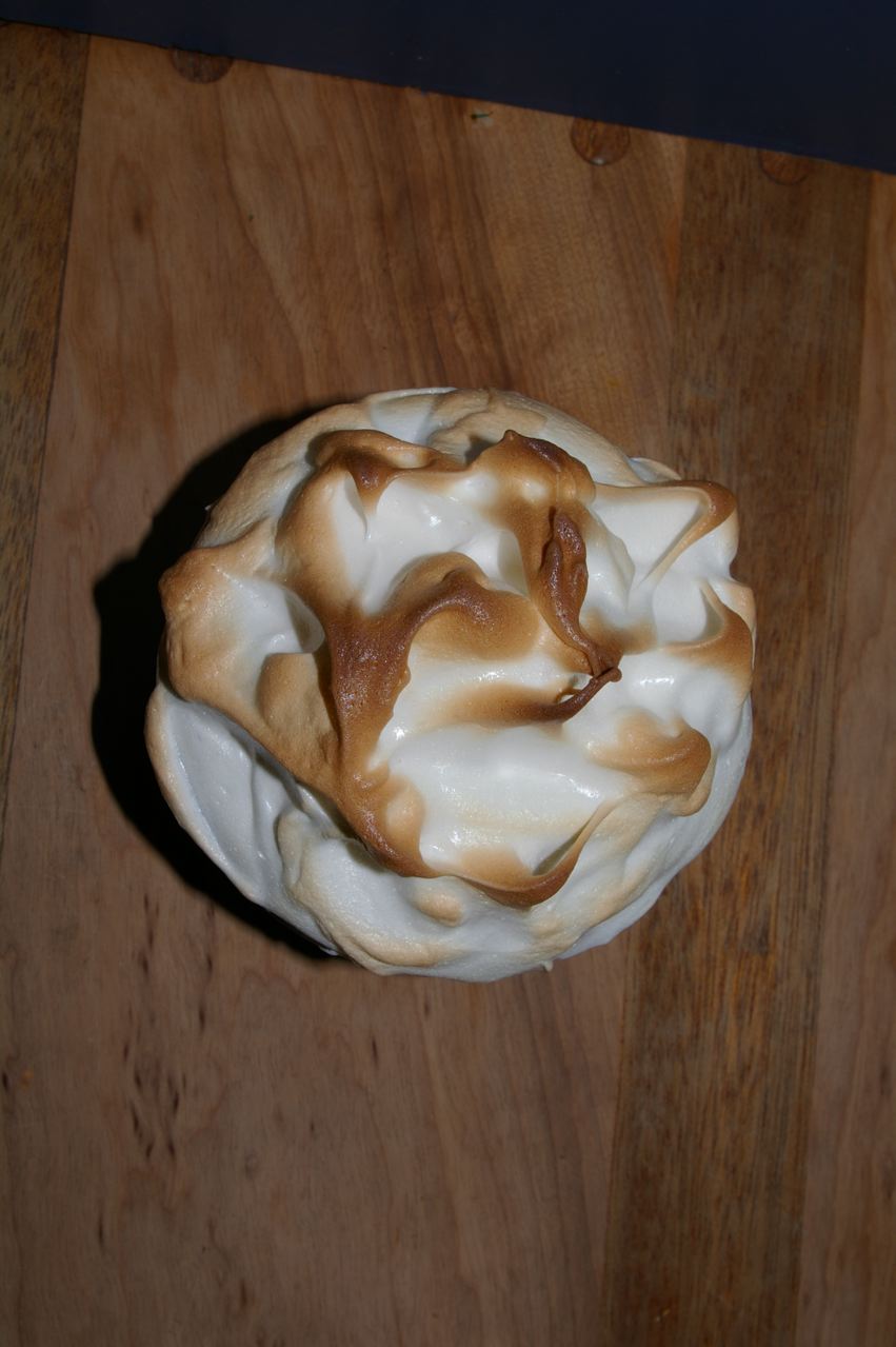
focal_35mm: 42
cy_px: 674
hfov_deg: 31.9
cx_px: 448
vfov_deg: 46.4
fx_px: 1570
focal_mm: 28
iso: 200
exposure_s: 1/45
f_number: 13
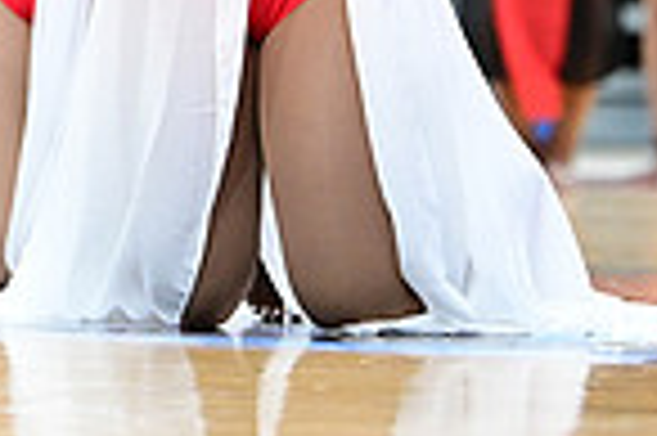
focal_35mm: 461
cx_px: 261
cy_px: -337
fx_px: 8404
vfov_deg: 3.0
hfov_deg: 4.5
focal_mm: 116
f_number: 3.2
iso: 6400
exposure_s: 1/1000
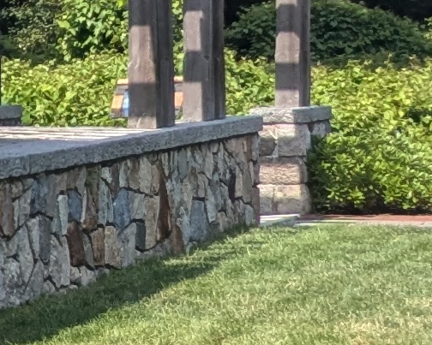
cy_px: 133
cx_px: -1169
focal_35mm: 211
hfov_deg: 7.3
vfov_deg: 7.3
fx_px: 2697
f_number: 1.73
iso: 59
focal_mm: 4.38
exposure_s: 1/2128
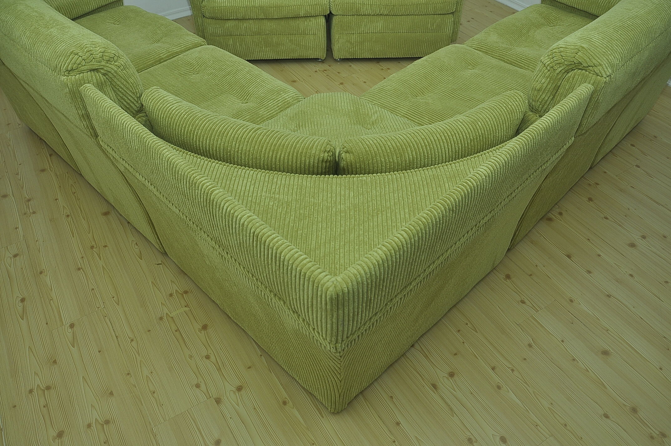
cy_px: 223
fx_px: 503
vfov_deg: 47.8
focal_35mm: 27
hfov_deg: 67.4
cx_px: 336
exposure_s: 1/200
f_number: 5.6
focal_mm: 18
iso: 200
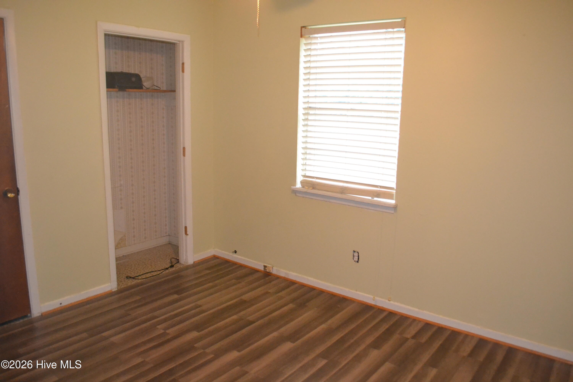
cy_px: 191
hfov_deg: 67.4
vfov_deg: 47.9
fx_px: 430
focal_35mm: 27
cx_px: 286
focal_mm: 18
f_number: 3.5
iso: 3200
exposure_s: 1/60
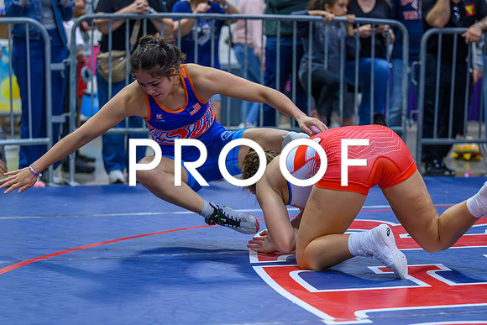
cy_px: 203
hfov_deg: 16.3
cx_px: 271
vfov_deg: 10.9
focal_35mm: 125
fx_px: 1696
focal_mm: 95
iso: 8000
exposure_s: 1/800
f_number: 2.8
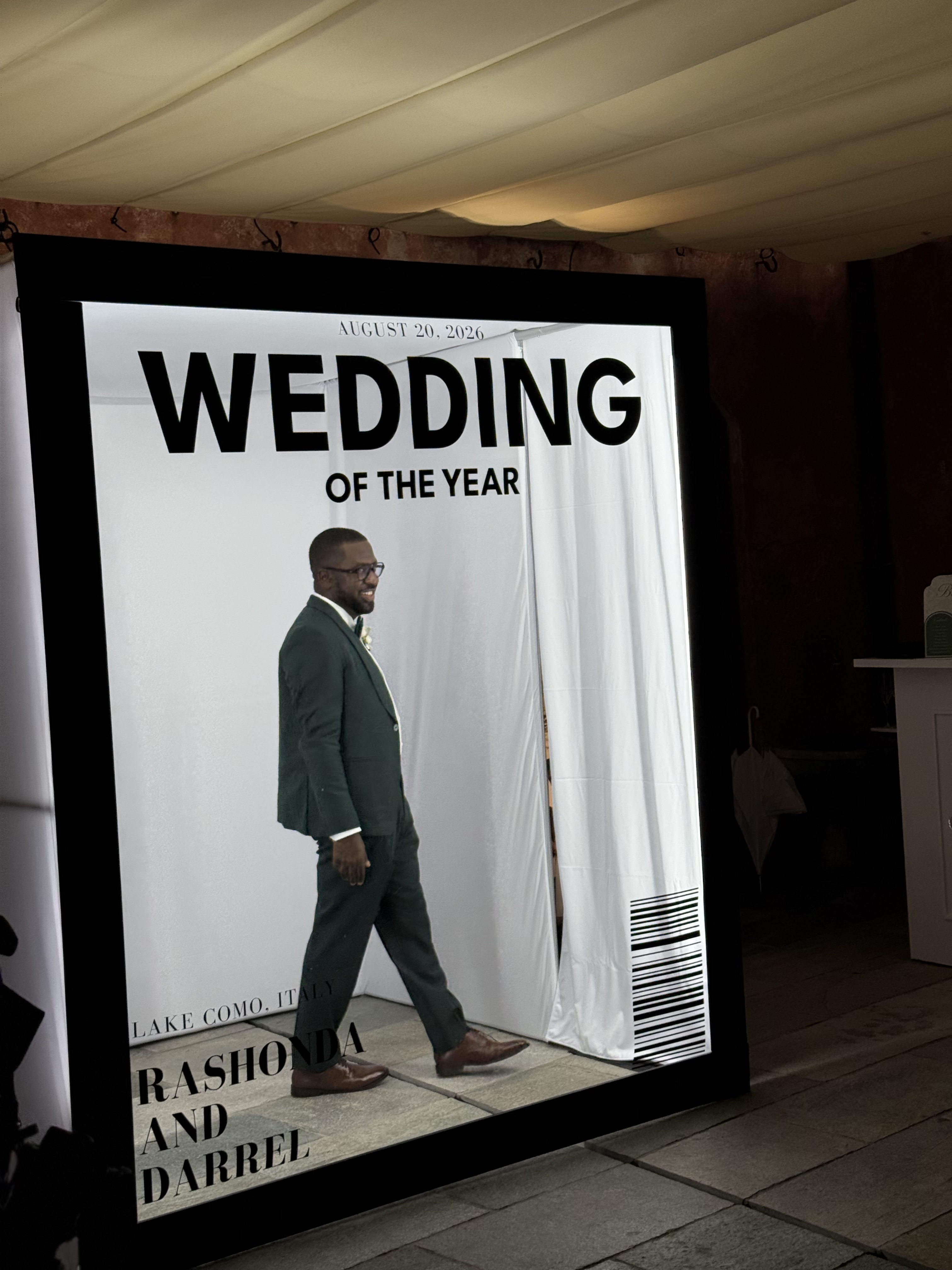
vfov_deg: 39.7
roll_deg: +3.2
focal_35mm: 48
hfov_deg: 30.3
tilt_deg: -1.7
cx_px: 476
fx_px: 1760
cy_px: 635
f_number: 1.78
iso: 50
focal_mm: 6.76
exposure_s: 1/203
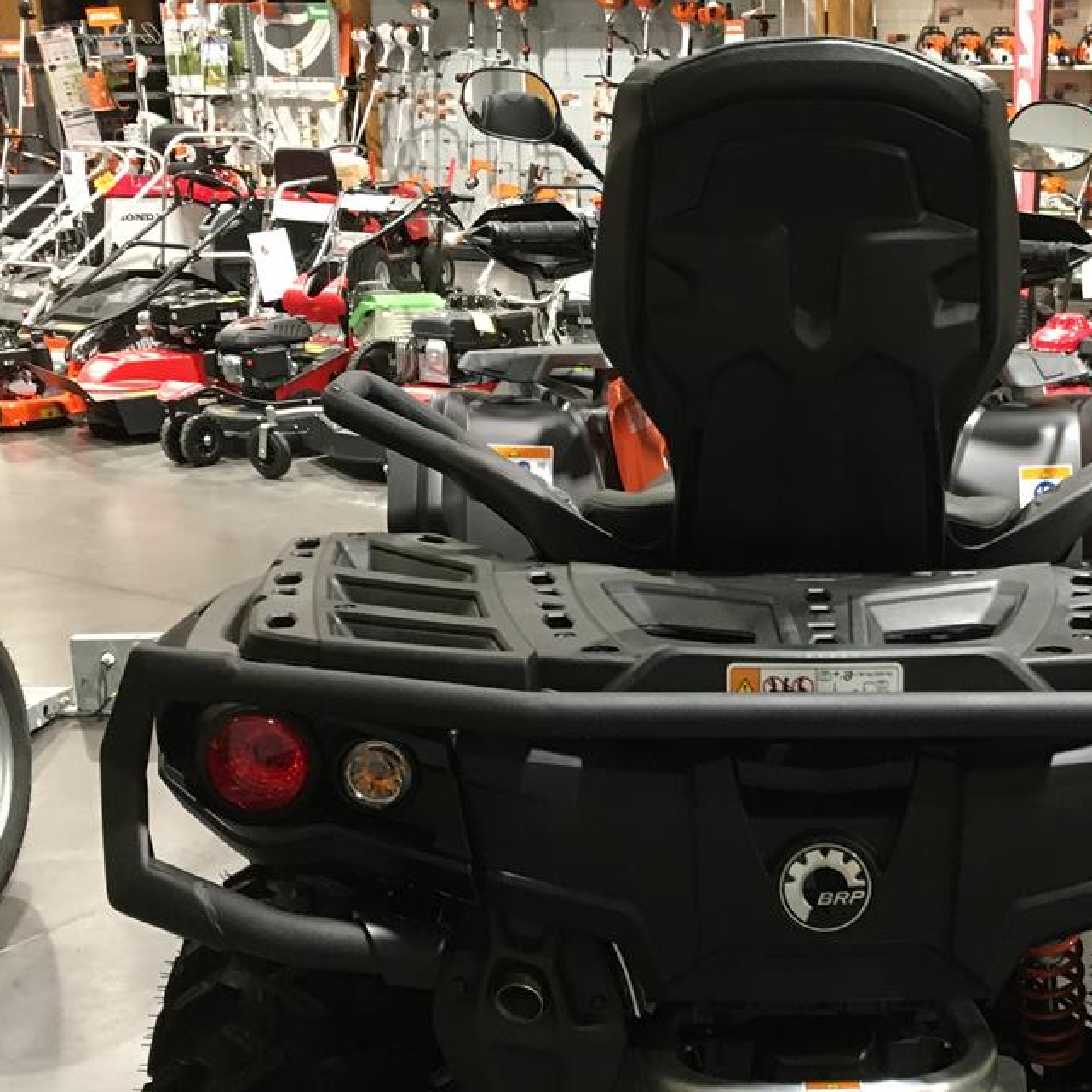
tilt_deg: -19.7
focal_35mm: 50
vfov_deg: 33.5
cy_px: 789
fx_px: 1785
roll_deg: +0.5
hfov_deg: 33.4
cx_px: 813
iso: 200
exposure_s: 1/20
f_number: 2.2
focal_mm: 4.15
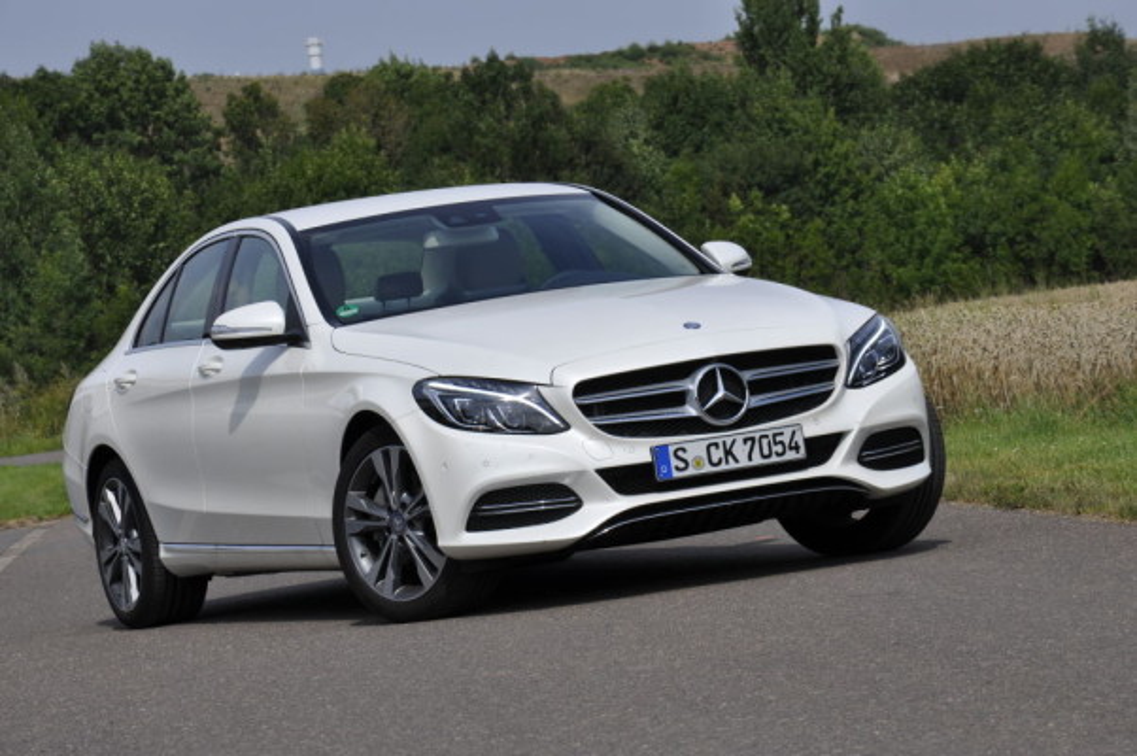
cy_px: 378
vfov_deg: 8.7
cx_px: 568
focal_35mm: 158
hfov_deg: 13.1
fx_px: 4969
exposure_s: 1/500
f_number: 11
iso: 200
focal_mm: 105
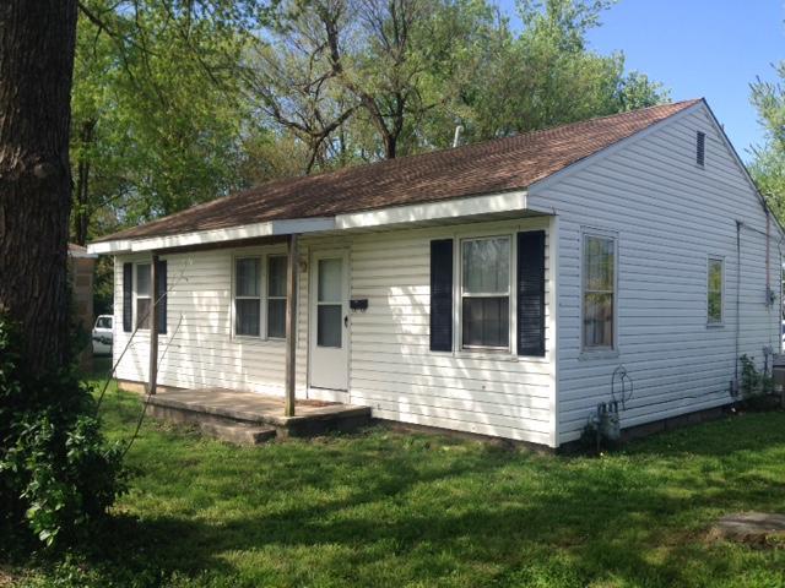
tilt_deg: -0.1
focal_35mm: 33
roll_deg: -1.2
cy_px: 294
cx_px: 392
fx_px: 748
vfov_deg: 42.9
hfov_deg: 55.4
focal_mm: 4.12
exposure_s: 1/935
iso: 50
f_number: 2.4
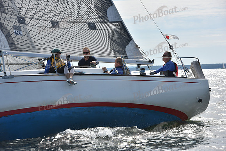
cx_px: 113
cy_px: 76
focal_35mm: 165
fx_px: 1036
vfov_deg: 8.3
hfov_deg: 12.4
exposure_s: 1/1000
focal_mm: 165
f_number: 10
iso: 320
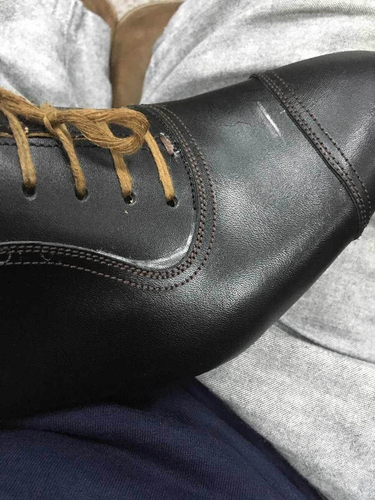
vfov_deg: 61.7
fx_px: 419
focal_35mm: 29
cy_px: 250
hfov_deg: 48.2
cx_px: 188
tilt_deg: -76.6
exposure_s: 1/17
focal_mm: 4.15
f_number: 2.2
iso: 200
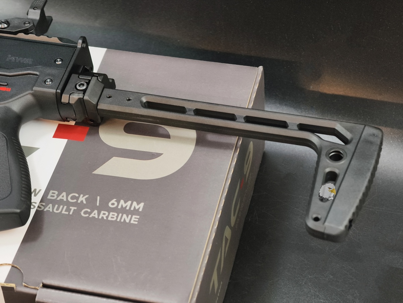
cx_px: 202
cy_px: 152
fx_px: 991
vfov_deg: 17.4
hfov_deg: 23.0
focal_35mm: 85
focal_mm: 22.48
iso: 851
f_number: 2.67
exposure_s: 1/12
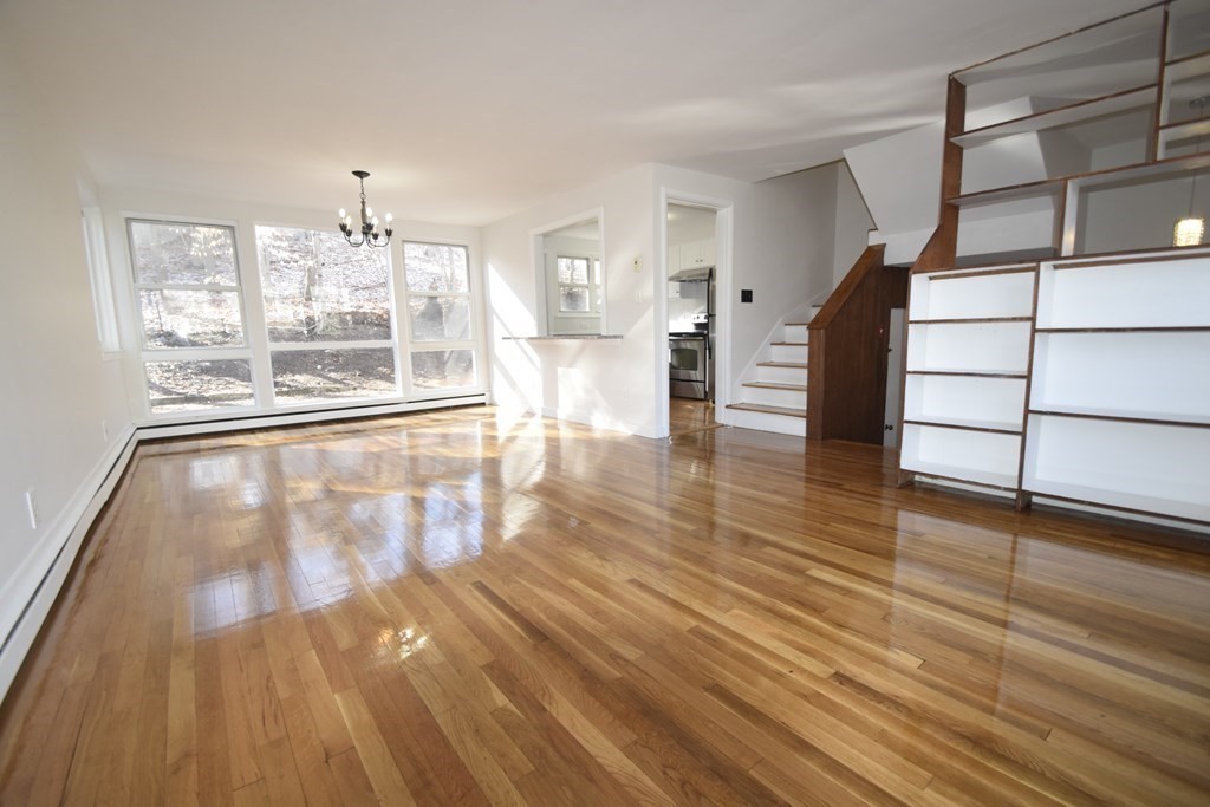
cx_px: 605
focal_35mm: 15
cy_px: 404
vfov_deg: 77.3
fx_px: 504
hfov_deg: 100.4
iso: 640
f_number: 5.6
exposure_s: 1/125
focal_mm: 10
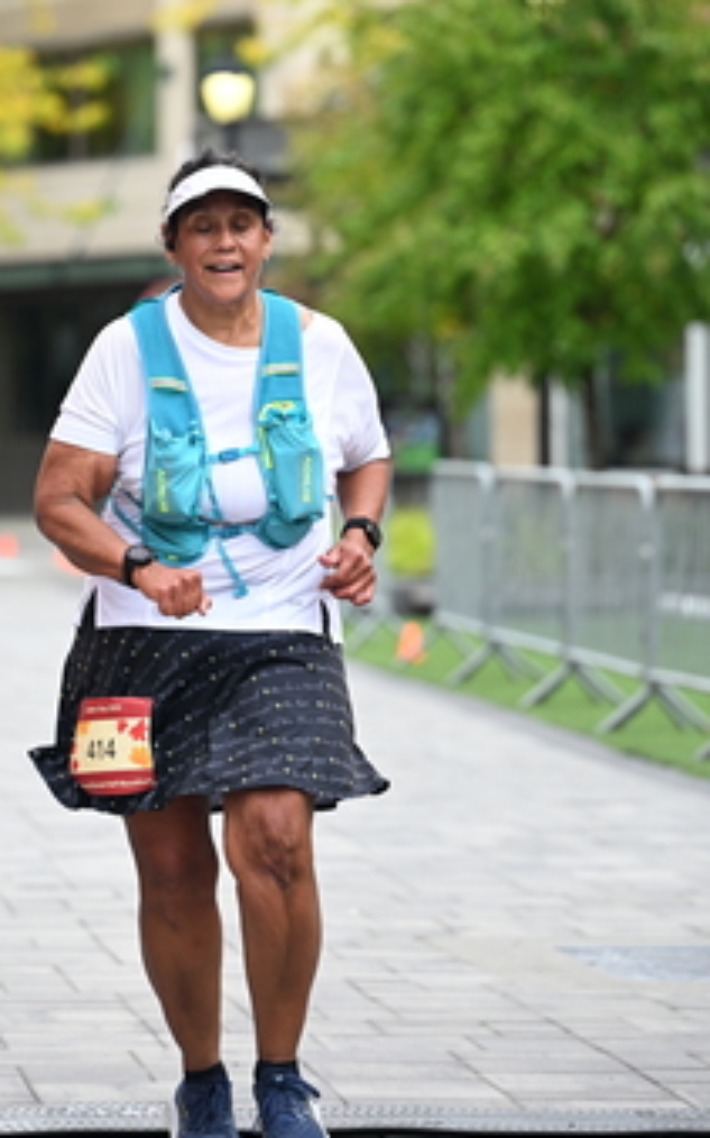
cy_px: 313
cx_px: 197
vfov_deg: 11.0
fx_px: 5918
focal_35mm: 191
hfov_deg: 6.9
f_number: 2.8
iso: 640
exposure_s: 1/1600
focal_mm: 115
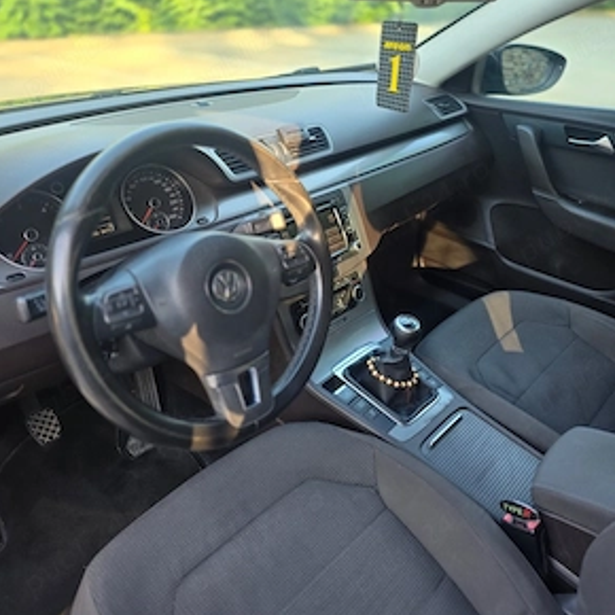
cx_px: 299
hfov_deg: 57.3
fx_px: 563
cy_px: 238
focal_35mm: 28
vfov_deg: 56.7
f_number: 1.7
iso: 50
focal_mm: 6.3
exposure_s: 1/100
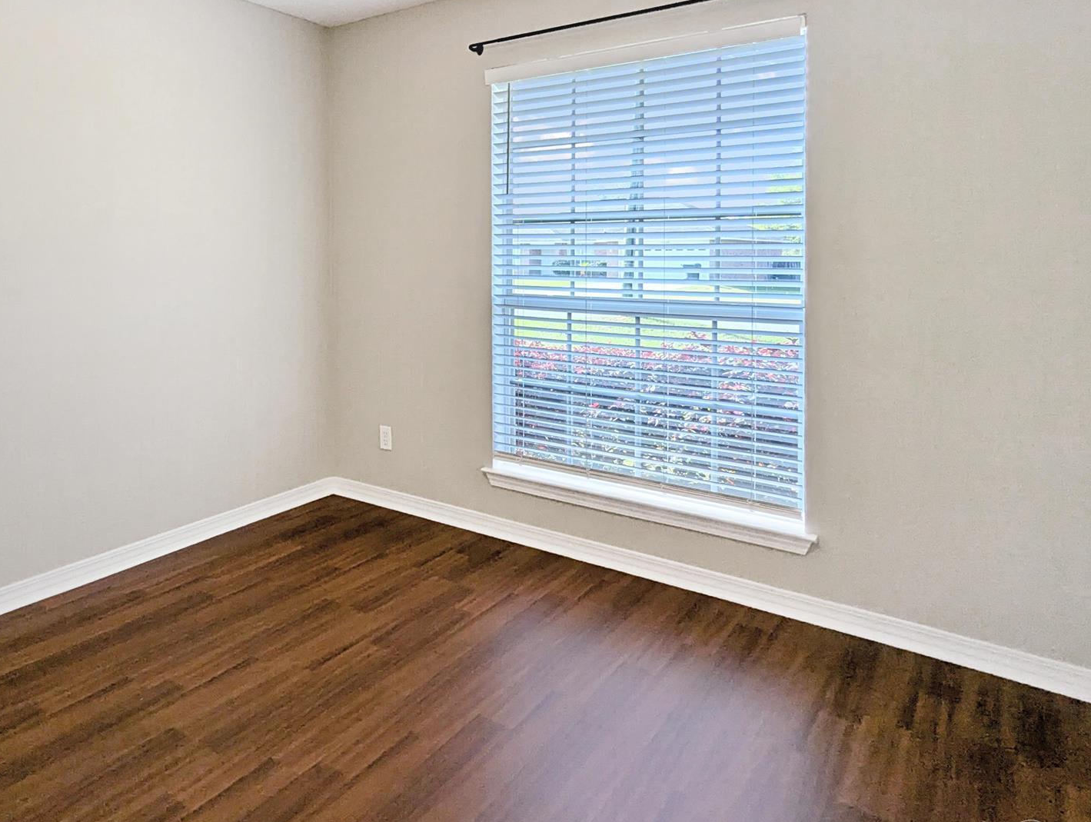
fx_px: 726
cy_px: 313
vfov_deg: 58.3
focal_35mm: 23
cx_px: 350
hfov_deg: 71.3
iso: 60
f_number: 2.2
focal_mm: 2.35
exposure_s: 1/137
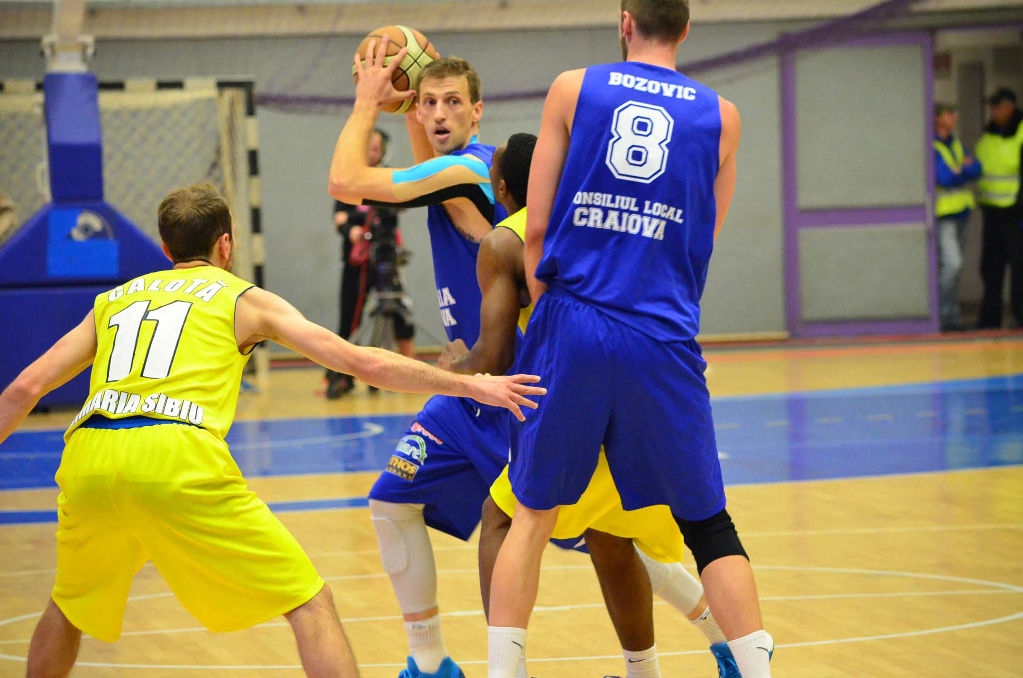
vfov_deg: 7.3
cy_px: 339
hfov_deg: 11.0
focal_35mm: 188
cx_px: 512
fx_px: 5317
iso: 4000
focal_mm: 125
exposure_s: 1/160
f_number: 4.8
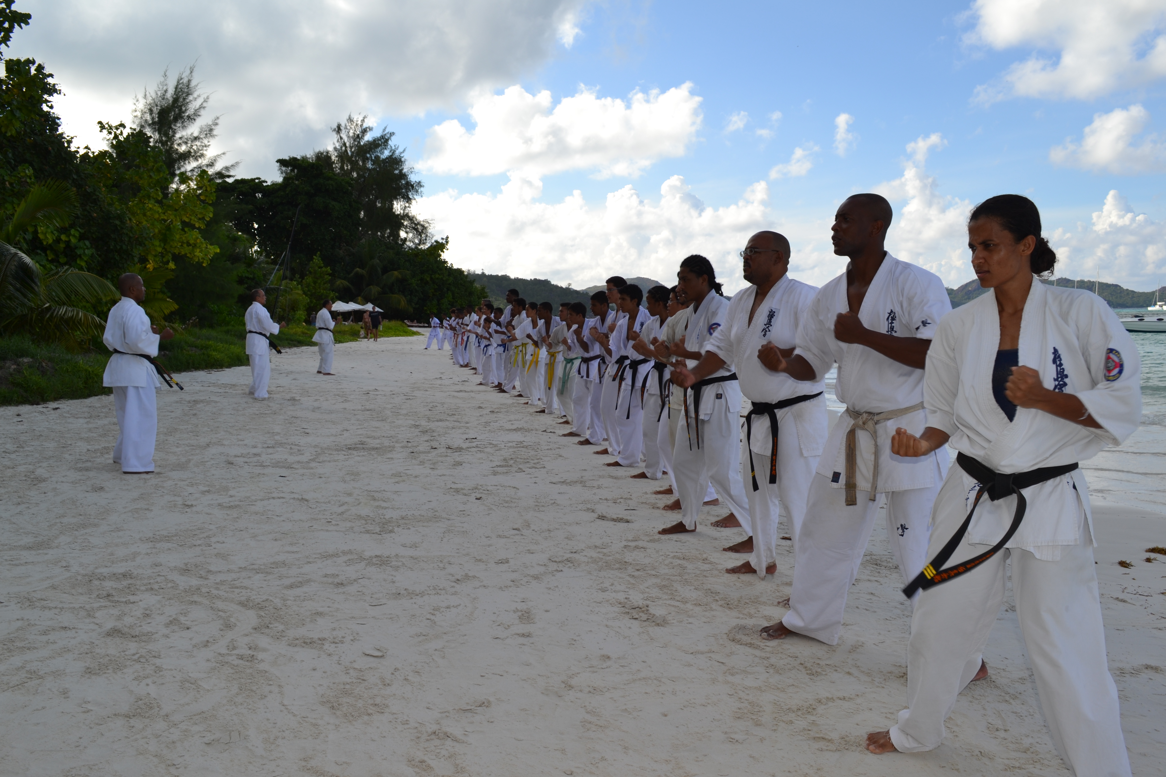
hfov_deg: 61.9
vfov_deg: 43.6
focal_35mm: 30
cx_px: 583
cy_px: 388
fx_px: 972
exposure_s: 1/200
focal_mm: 20
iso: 100
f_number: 9
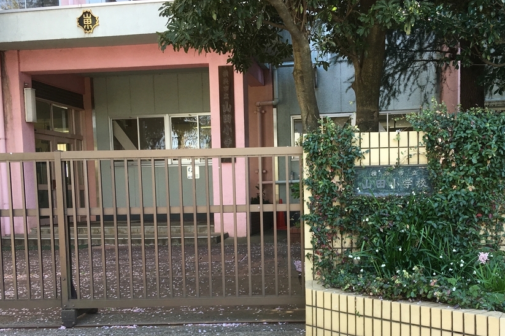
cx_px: 295
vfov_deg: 30.1
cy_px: 237
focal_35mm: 44
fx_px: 617
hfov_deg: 44.4
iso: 25
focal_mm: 4.15
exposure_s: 1/120
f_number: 2.2
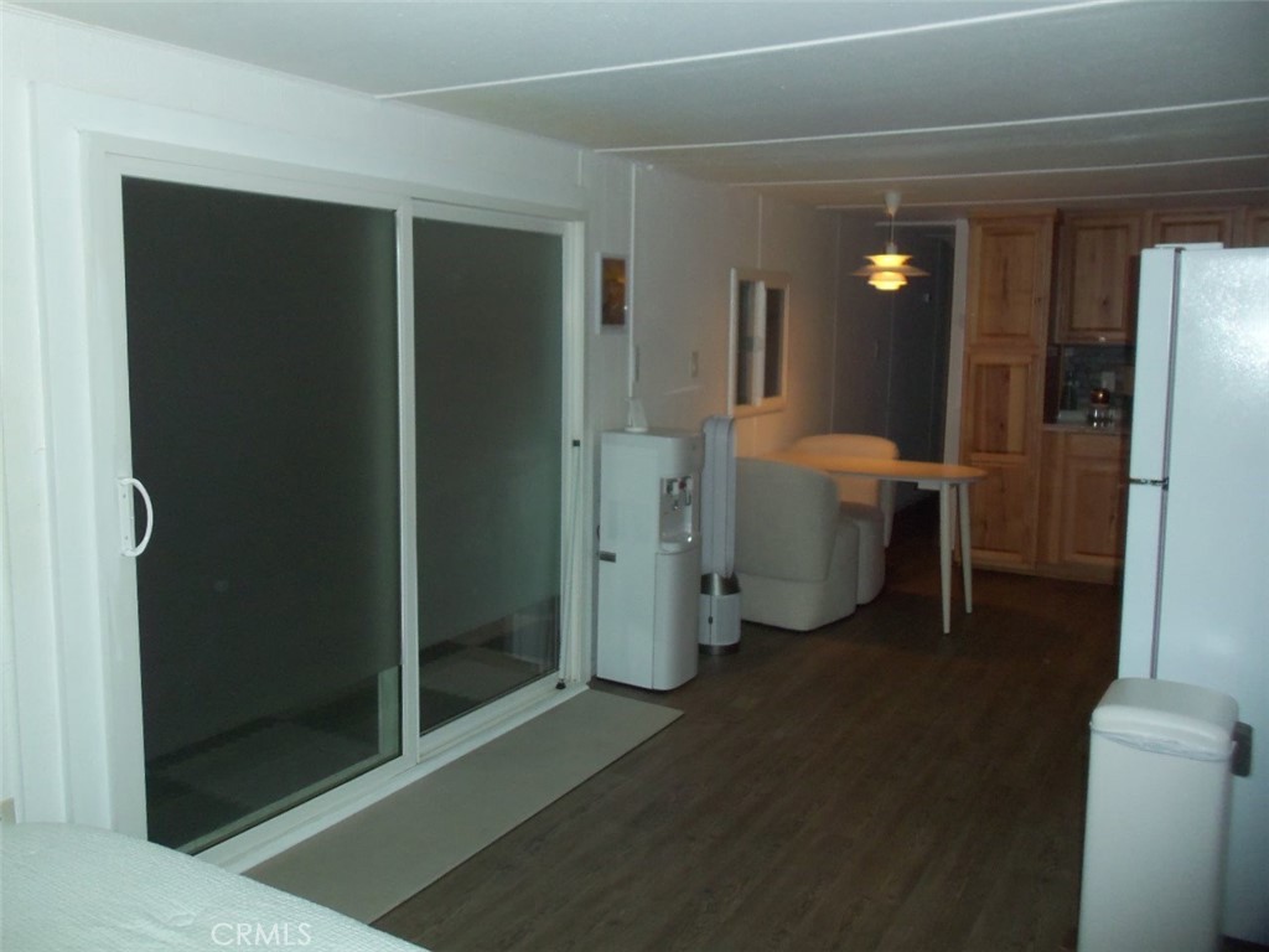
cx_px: 634
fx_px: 1063
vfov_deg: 48.2
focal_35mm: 29
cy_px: 476
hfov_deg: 61.7
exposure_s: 1/30
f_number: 3.4
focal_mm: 5.2
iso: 160
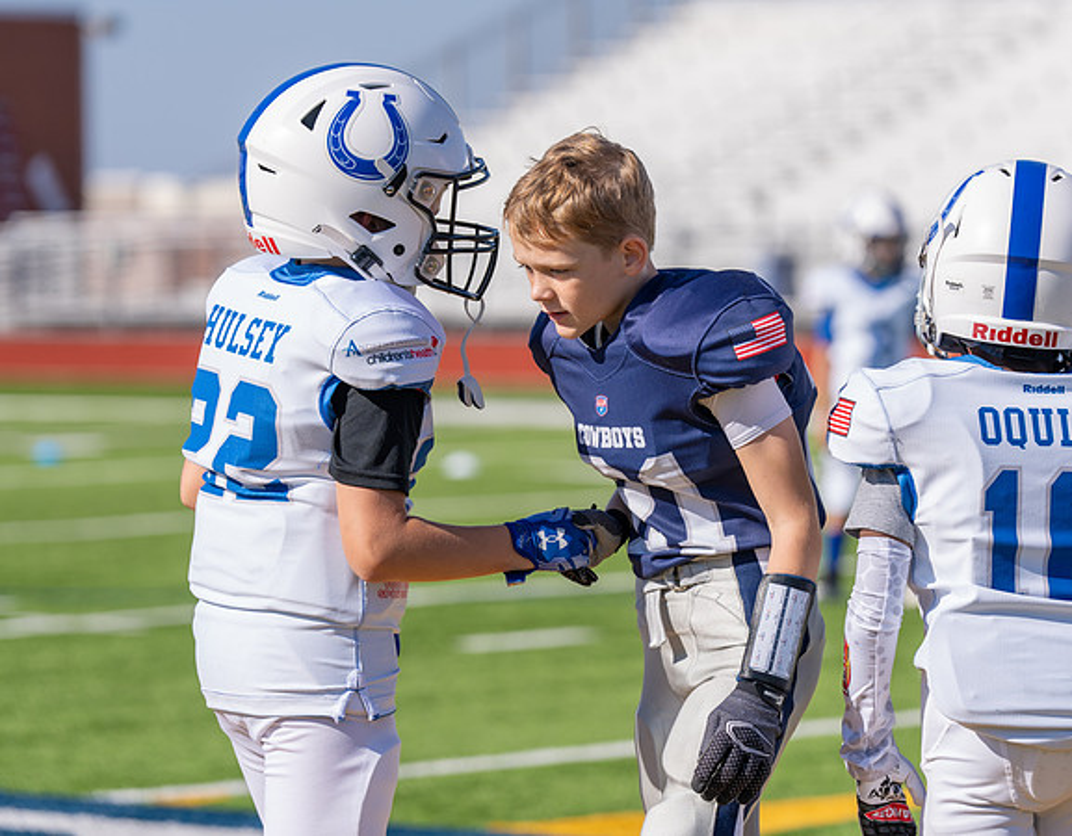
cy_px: 406
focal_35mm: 177
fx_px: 5550
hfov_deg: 11.0
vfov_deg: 8.6
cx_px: 642
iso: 100
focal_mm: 144
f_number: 3.5
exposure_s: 1/1250
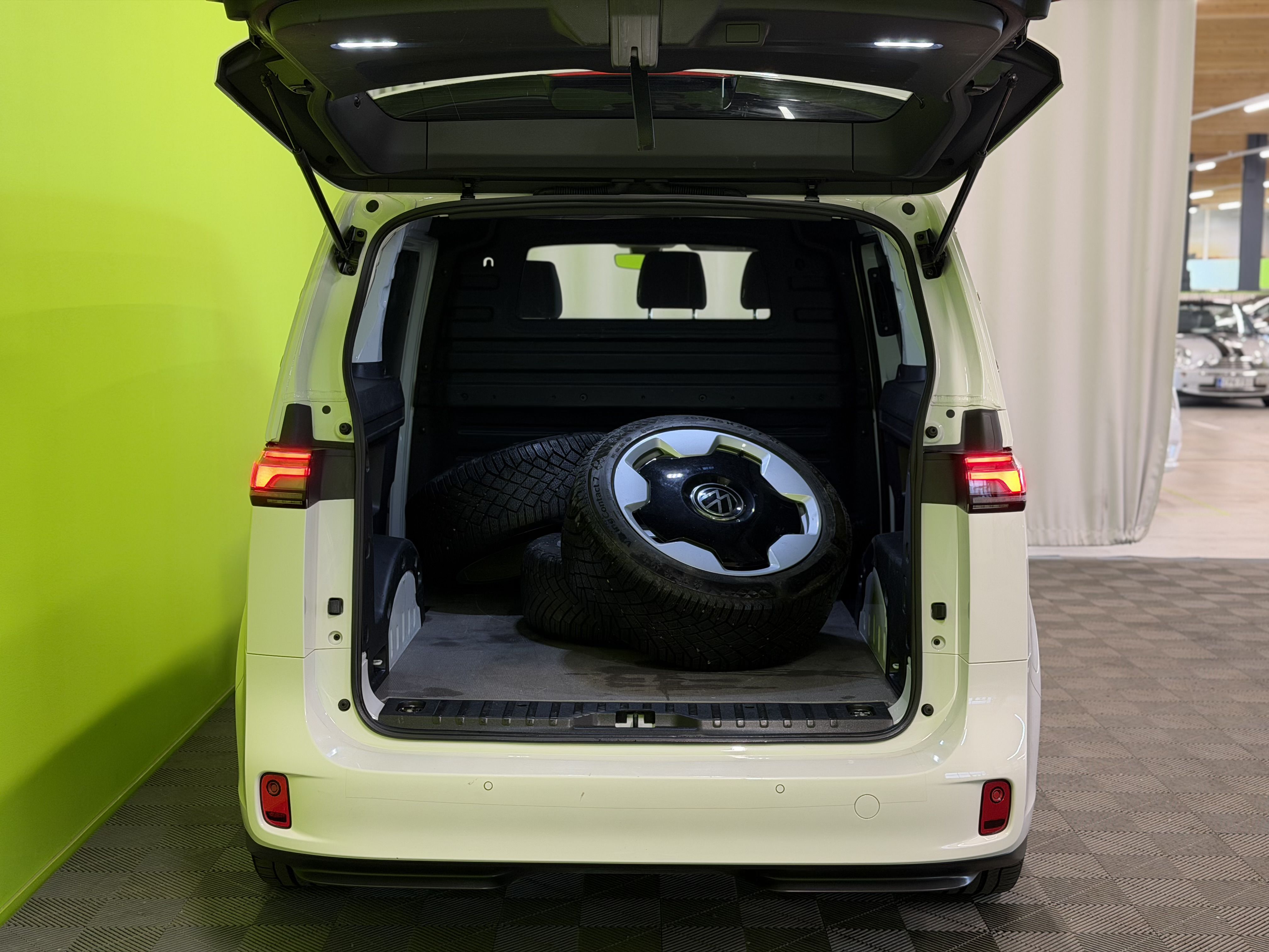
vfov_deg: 30.3
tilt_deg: -6.6
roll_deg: -0.7
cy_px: 476
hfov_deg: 39.7
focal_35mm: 48
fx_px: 1760
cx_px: 634
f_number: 1.78
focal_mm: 6.76
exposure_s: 1/60
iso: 100
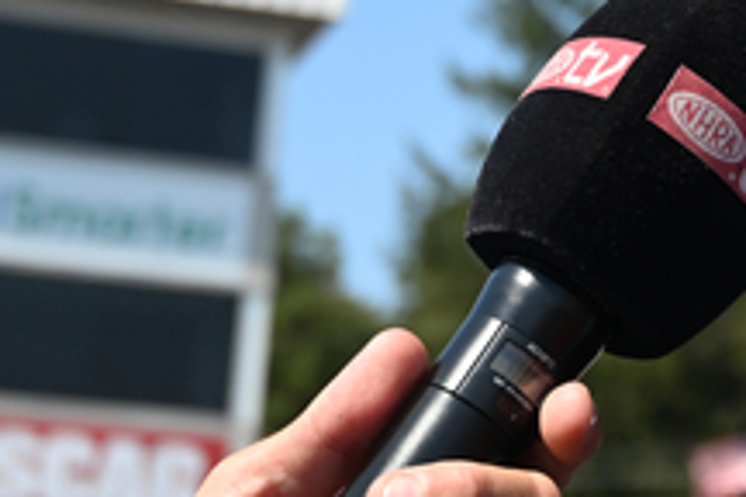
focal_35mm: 126
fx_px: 2611
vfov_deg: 10.7
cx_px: 718
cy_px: -121
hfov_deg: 16.0
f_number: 4
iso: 400
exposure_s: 1/3200
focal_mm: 35
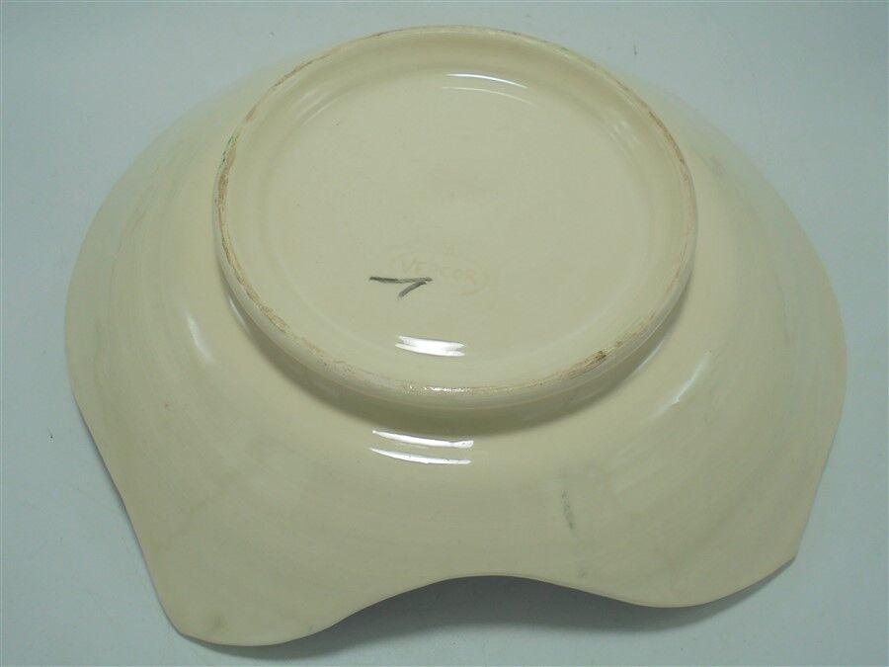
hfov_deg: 61.7
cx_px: 444
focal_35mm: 29
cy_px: 334
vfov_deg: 48.2
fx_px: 745
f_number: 3.7
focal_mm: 5.3
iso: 100
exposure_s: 1/200
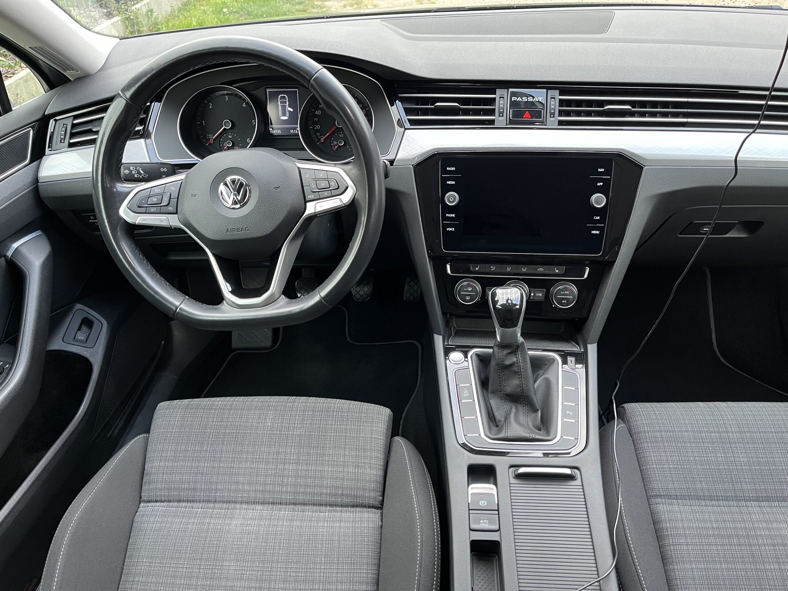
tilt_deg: -37.3
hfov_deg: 67.3
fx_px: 592
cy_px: 296
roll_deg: +0.6
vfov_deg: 53.1
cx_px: 394
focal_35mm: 26
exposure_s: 1/60
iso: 320
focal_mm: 5.1
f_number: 1.6
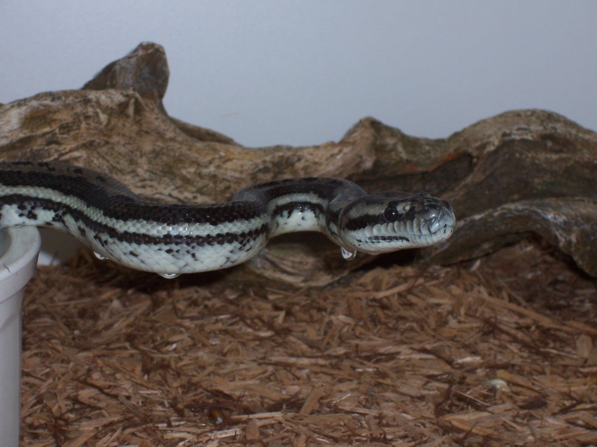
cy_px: 224
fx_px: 1759
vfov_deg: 14.5
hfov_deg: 19.3
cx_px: 298
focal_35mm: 102
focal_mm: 16.8
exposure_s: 1/90
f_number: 4.6
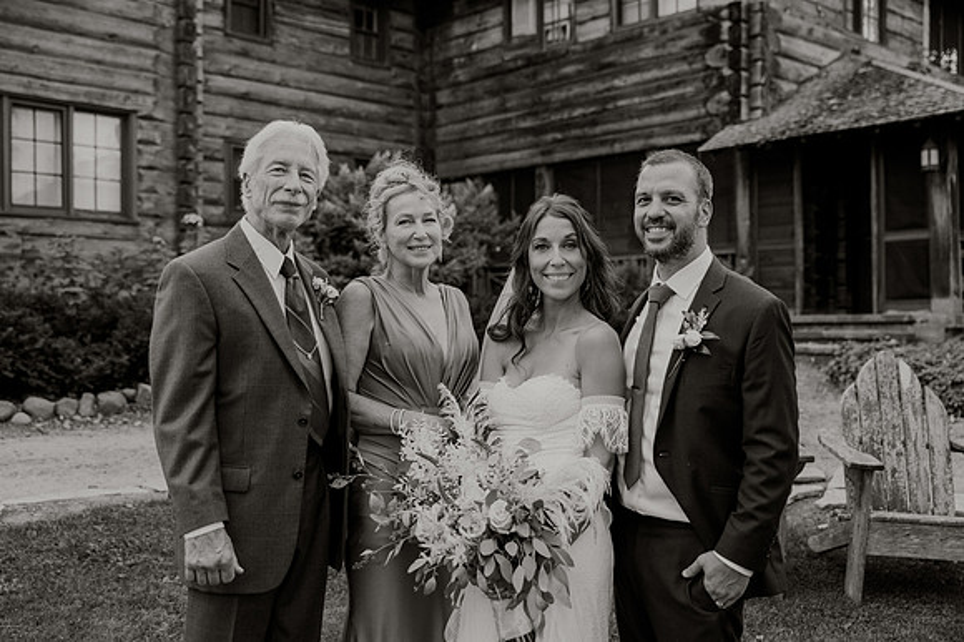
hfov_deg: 47.8
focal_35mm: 41
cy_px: 321
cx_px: 482
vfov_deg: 32.9
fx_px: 1088
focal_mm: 40
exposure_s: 1/320
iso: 250
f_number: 2.8
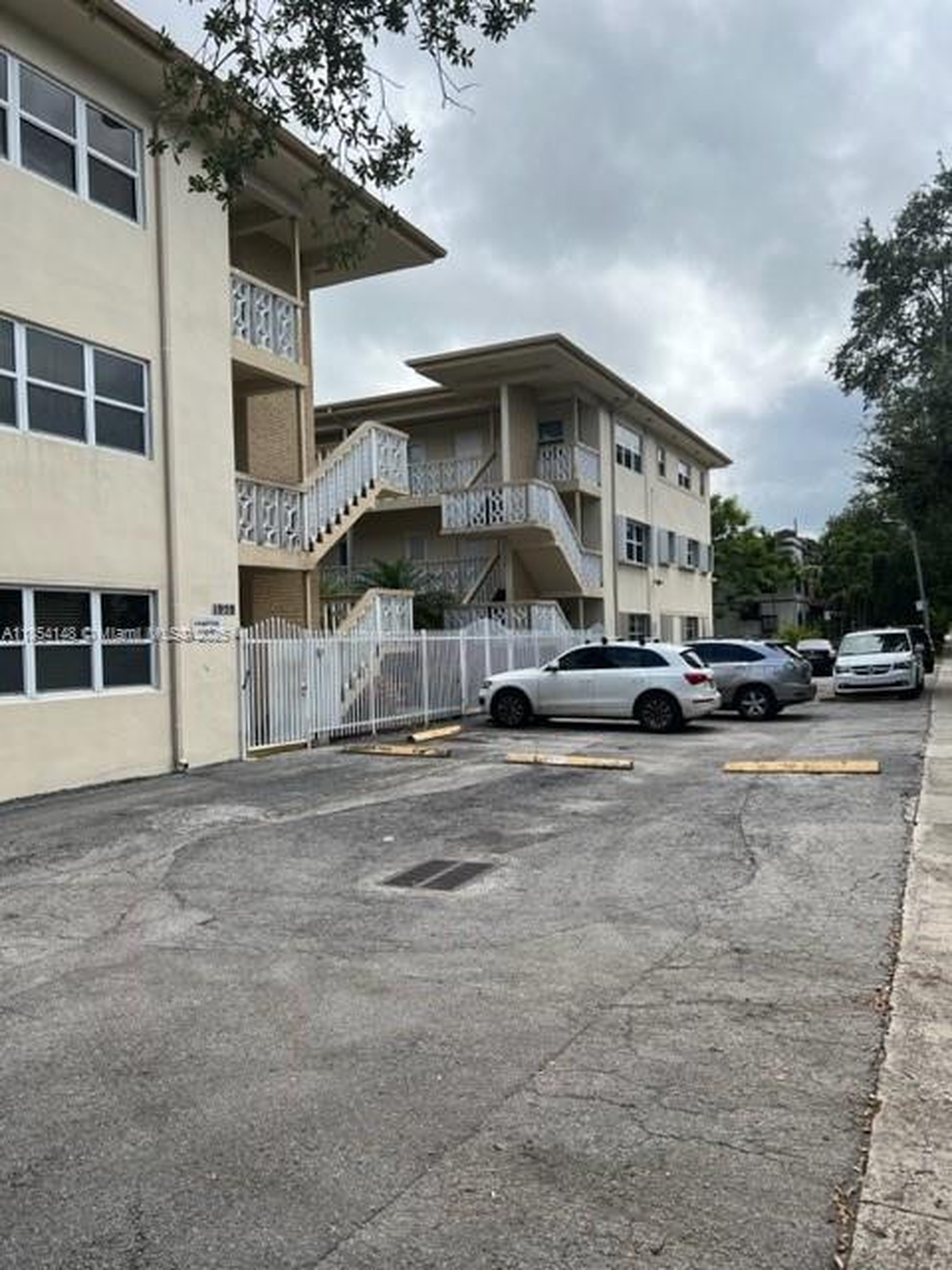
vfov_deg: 67.3
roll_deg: +0.6
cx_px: 476
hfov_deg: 53.1
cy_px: 635
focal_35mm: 26
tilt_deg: +0.1
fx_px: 953
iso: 50
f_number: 1.5
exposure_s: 1/4630
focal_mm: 5.7
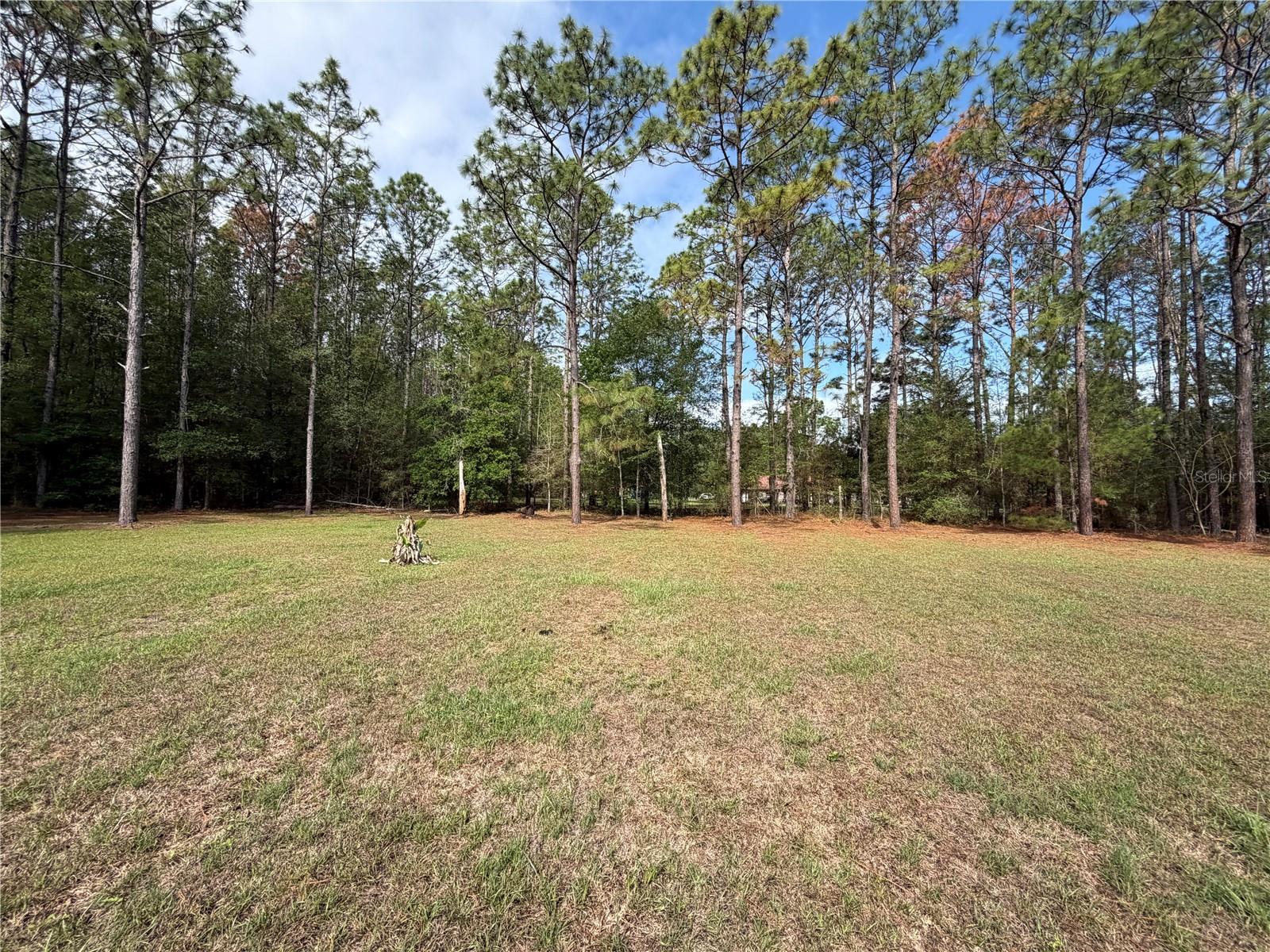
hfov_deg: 102.1
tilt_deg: +2.7
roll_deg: -0.4
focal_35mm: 14
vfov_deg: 85.7
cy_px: 476
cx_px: 635
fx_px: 514
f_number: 2.2
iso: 40
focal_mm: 2.22
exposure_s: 1/770
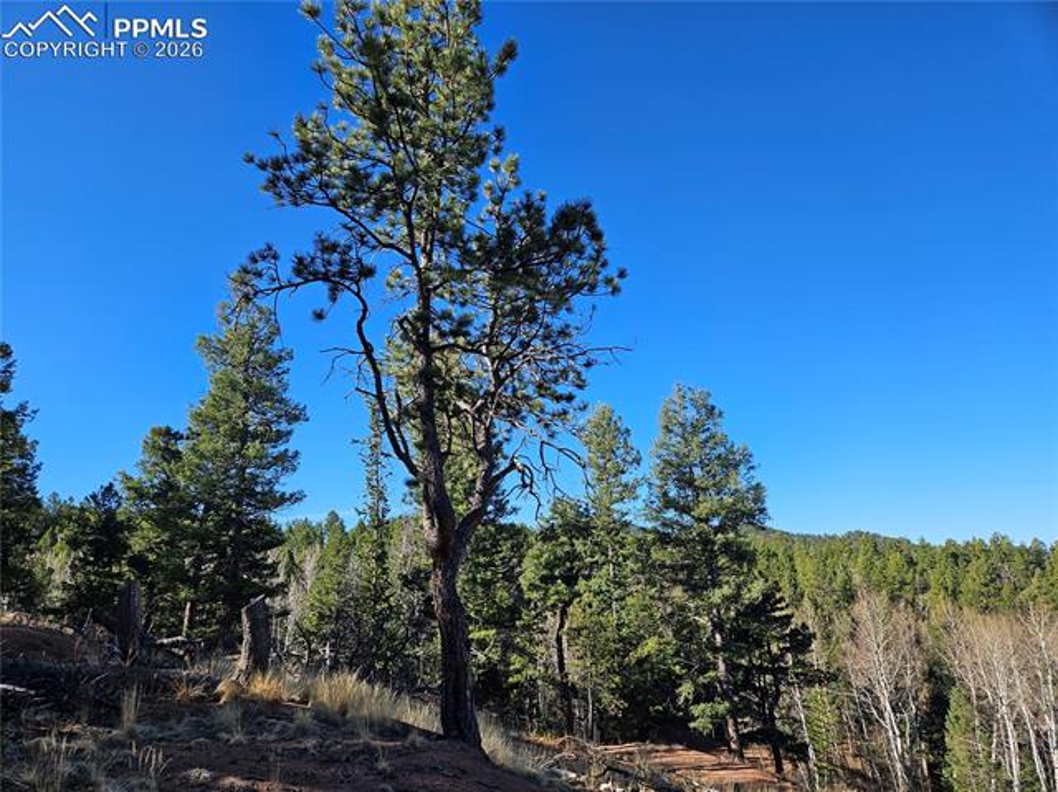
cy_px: 396
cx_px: 529
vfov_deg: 58.8
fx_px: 702
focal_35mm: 23
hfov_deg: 74.0
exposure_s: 1/1022
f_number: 1.8
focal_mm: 5.4
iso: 25
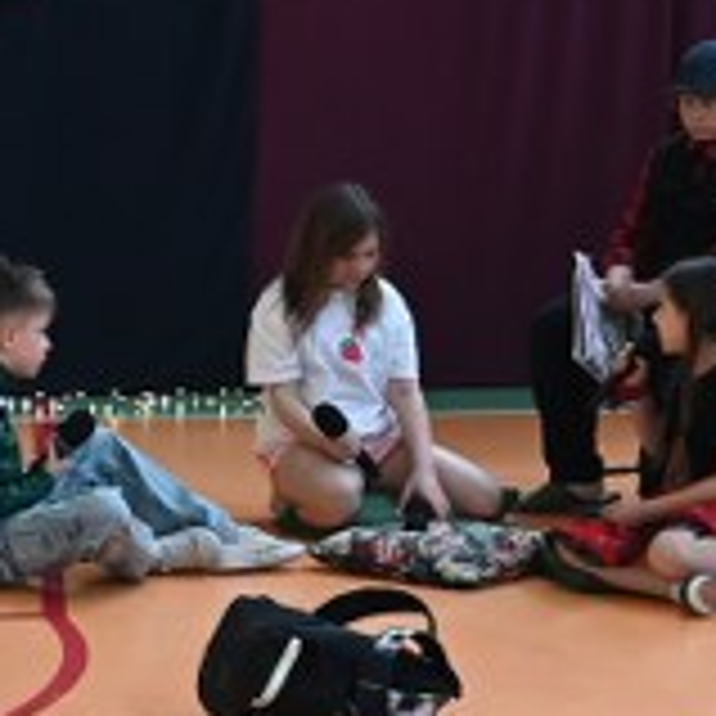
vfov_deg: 11.1
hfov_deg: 11.1
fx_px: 3674
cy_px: 401
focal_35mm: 157
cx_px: 387
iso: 560
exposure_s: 1/125
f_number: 2.8
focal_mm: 23
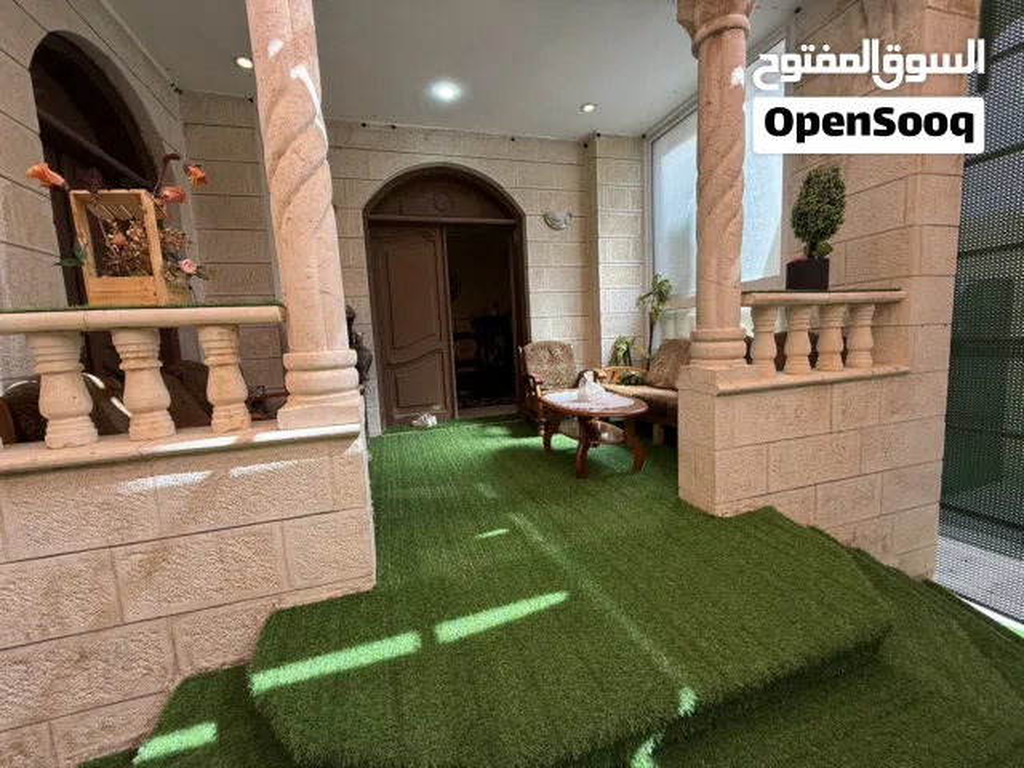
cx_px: 512
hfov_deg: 102.1
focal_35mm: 14
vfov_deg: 85.7
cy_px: 384
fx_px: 414
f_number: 2.2
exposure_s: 1/149
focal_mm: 2.22
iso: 50
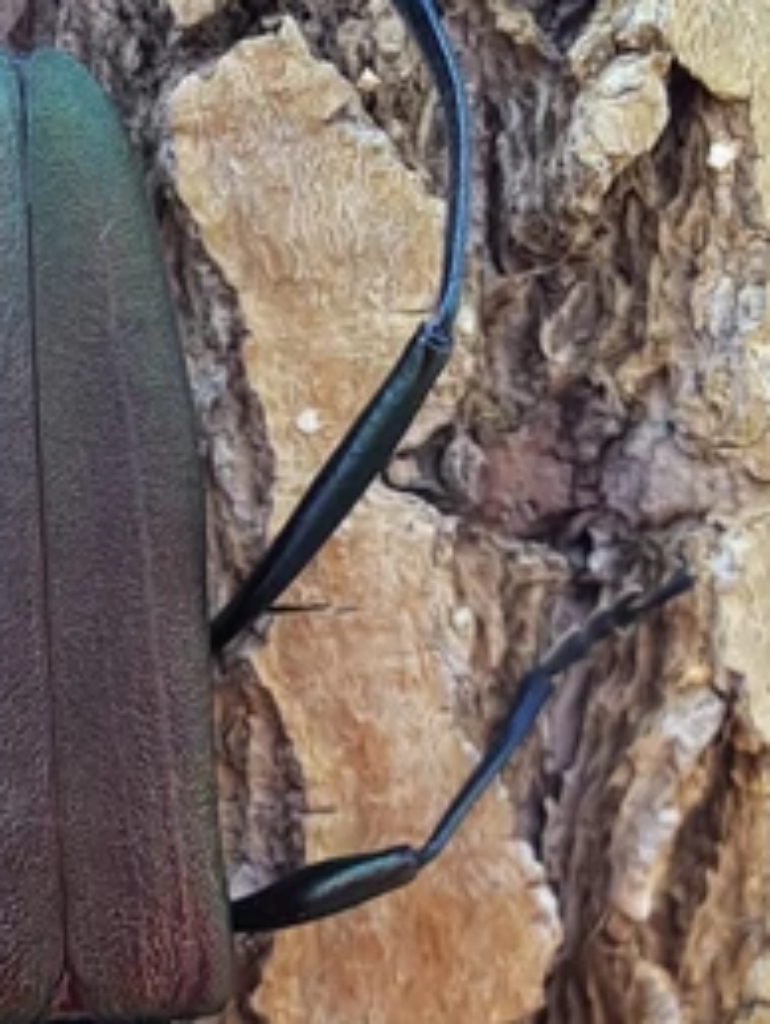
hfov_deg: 23.3
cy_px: 929
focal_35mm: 62
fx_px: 1836
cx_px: 131
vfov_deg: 29.8
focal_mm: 2.13
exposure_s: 1/33
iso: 50
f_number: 2.4
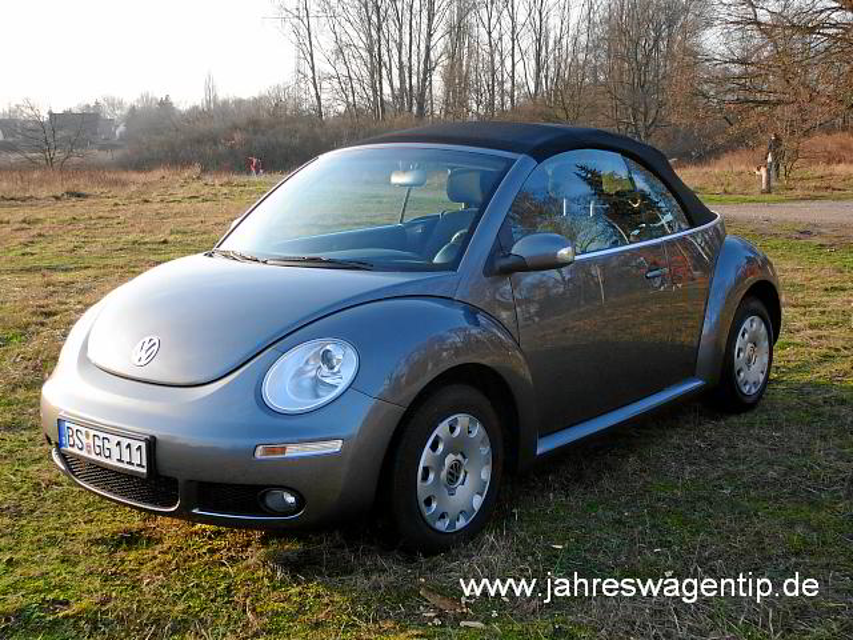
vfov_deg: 32.2
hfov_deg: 42.1
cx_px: 426
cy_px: 320
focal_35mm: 45
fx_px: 1109
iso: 80
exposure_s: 1/160
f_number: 3.2
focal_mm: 6.7
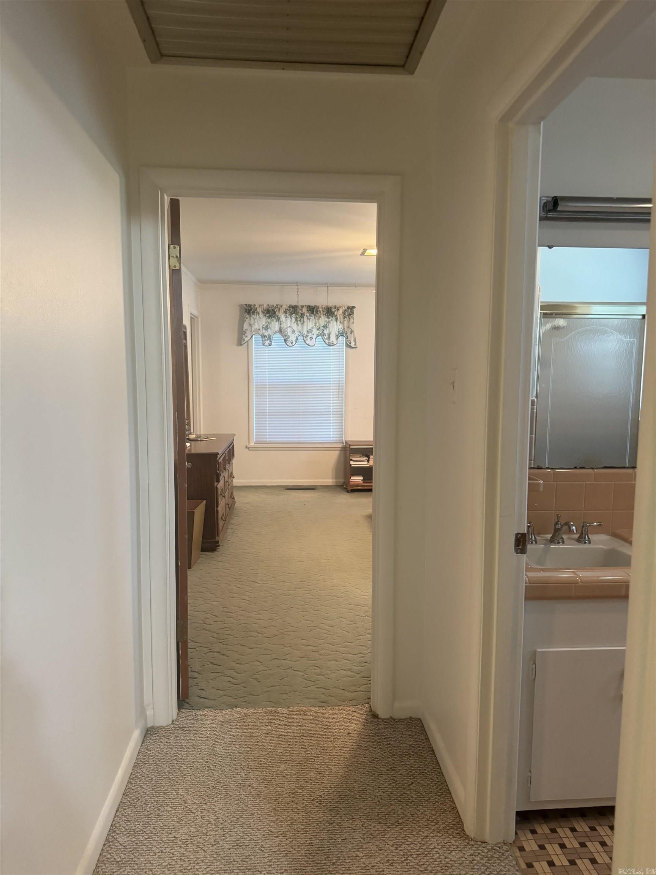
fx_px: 606
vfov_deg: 71.6
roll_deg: -0.5
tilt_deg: -6.5
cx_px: 328
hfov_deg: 56.8
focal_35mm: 24
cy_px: 438
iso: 640
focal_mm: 6.76
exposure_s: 1/60
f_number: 1.78
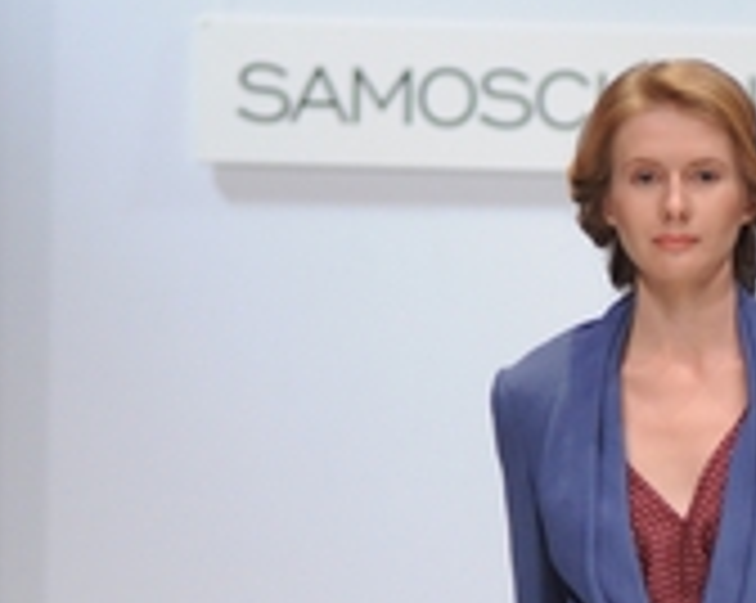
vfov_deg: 2.1
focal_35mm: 740
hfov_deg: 2.6
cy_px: 981
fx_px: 16538
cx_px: 659
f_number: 3.2
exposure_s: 1/250
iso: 800
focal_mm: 170
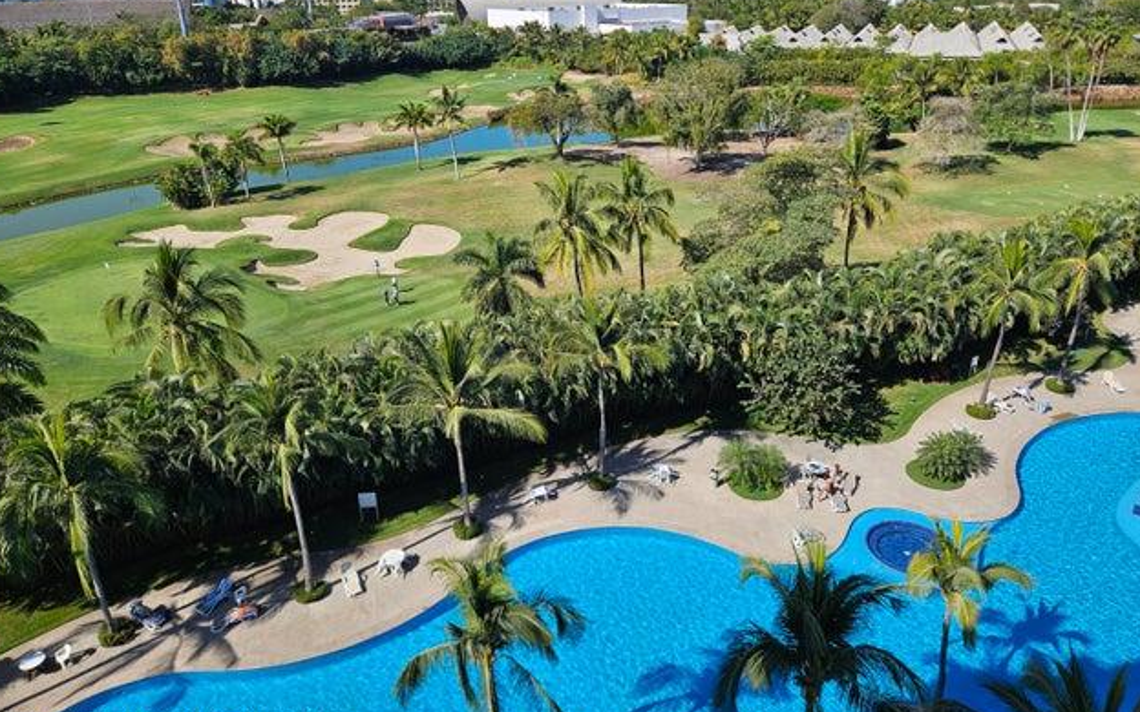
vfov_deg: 49.2
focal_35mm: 25
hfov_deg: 72.5
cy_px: 327
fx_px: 777
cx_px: 561
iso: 25
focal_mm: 5.4
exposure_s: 1/2043
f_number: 1.8
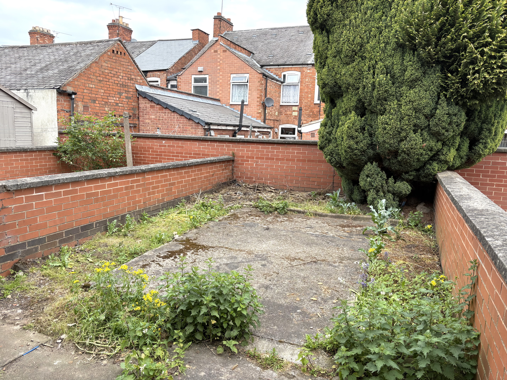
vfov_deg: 53.1
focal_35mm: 26
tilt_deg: -8.2
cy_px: 190
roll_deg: -2.2
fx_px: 381
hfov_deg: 67.3
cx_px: 254
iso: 50
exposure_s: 1/756
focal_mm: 5.96
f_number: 1.6
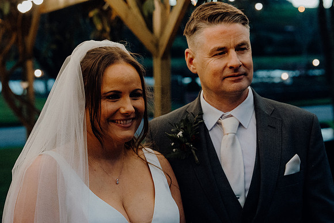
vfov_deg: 18.2
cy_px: 112
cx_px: 167
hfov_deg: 27.0
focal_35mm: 75
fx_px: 696
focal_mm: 50
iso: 4000
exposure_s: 1/160
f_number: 3.5
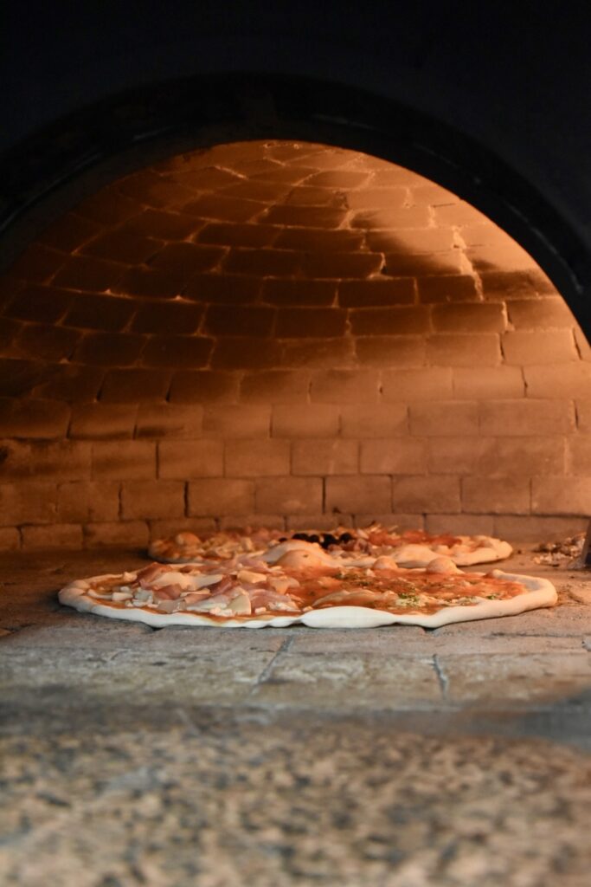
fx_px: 1255
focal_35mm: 51
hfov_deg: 26.5
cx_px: 296
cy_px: 444
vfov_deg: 38.9
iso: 3200
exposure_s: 1/20
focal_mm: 34
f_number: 4.2
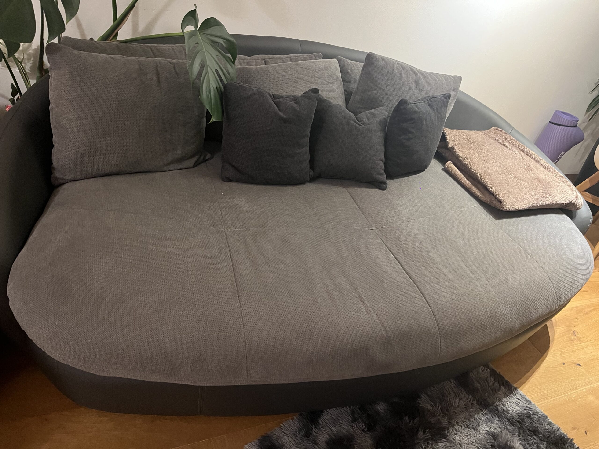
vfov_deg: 53.1
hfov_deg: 67.3
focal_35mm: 26
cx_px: 300
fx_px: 450
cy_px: 224
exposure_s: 1/33
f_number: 1.6
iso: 500
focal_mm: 5.1
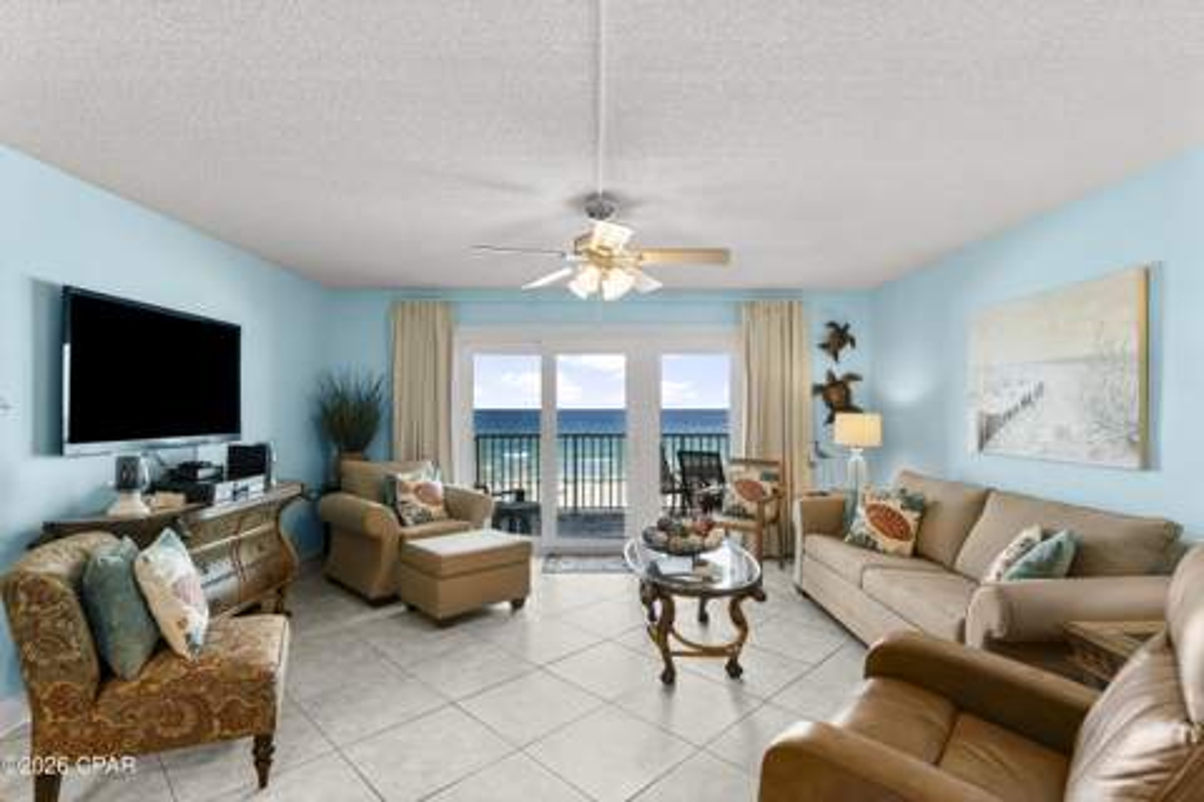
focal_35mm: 17
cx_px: 602
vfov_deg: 71.7
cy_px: 401
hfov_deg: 94.6
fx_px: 555
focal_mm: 16.6
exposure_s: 1/8
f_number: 8
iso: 400
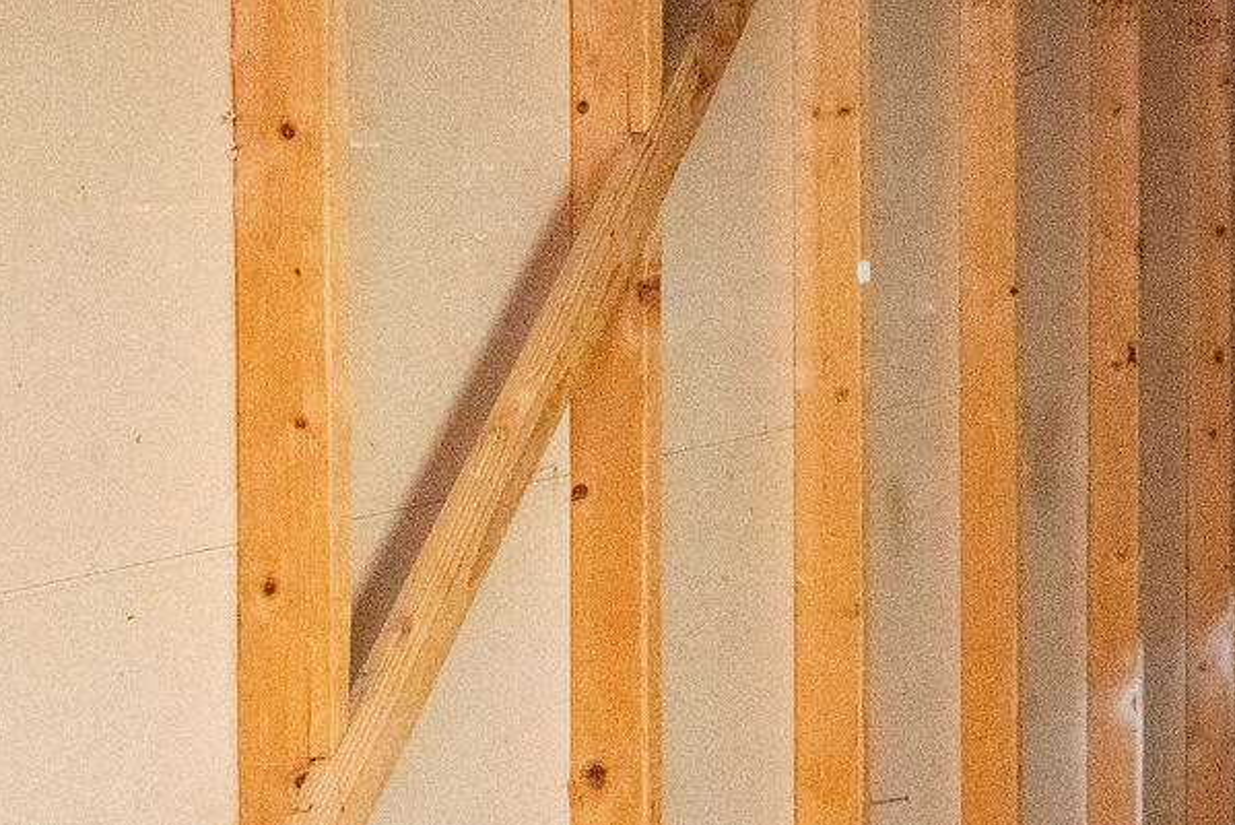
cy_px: 185
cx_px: 2006
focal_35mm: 82
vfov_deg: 16.6
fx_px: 2814
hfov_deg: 20.2
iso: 12800
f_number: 6.3
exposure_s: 1/160
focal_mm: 24
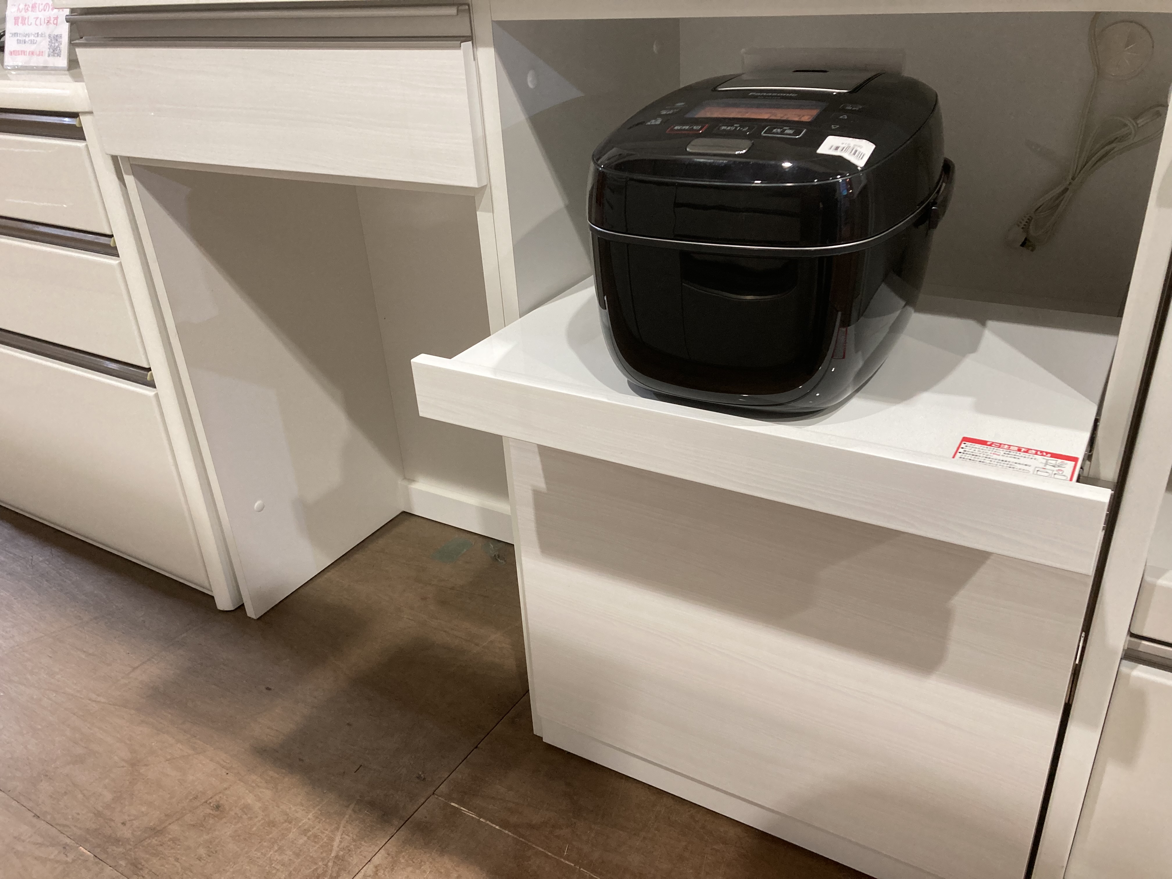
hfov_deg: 63.4
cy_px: 440
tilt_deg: -26.6
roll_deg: +3.4
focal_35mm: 28
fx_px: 948
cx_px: 586
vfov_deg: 49.7
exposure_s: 1/50
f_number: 1.8
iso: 160
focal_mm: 3.99
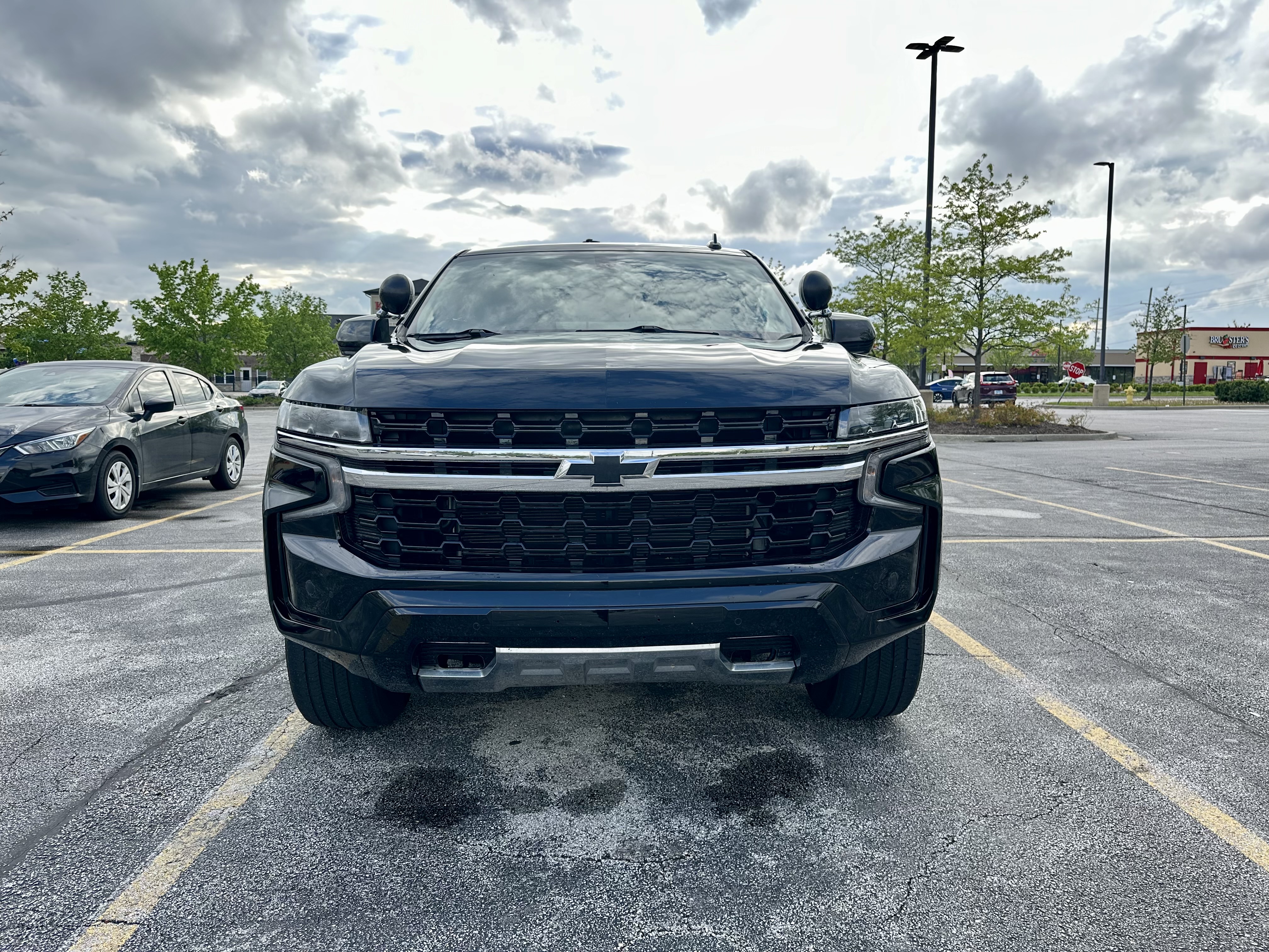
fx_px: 880
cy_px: 476
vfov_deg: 56.8
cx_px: 634
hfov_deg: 71.6
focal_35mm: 24
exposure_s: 1/506
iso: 80
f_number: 1.78
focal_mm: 6.86
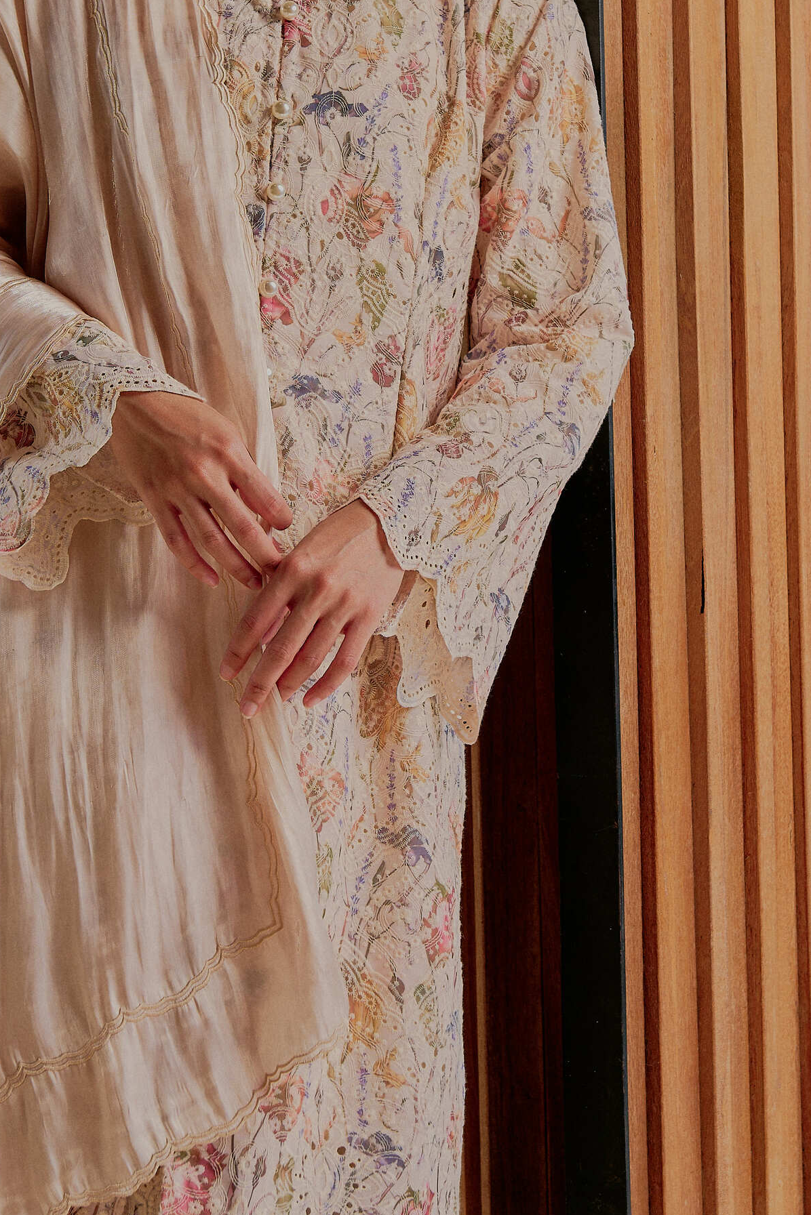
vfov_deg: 14.8
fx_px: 4661
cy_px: 301
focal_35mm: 138
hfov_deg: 9.9
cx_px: 348
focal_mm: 60
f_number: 6.3
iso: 200
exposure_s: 1/125
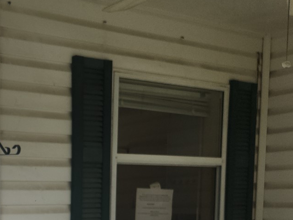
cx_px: -46
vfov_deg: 23.3
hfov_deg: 29.3
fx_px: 491
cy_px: 257
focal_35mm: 58
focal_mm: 5.4
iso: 20
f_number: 1.8
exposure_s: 1/180
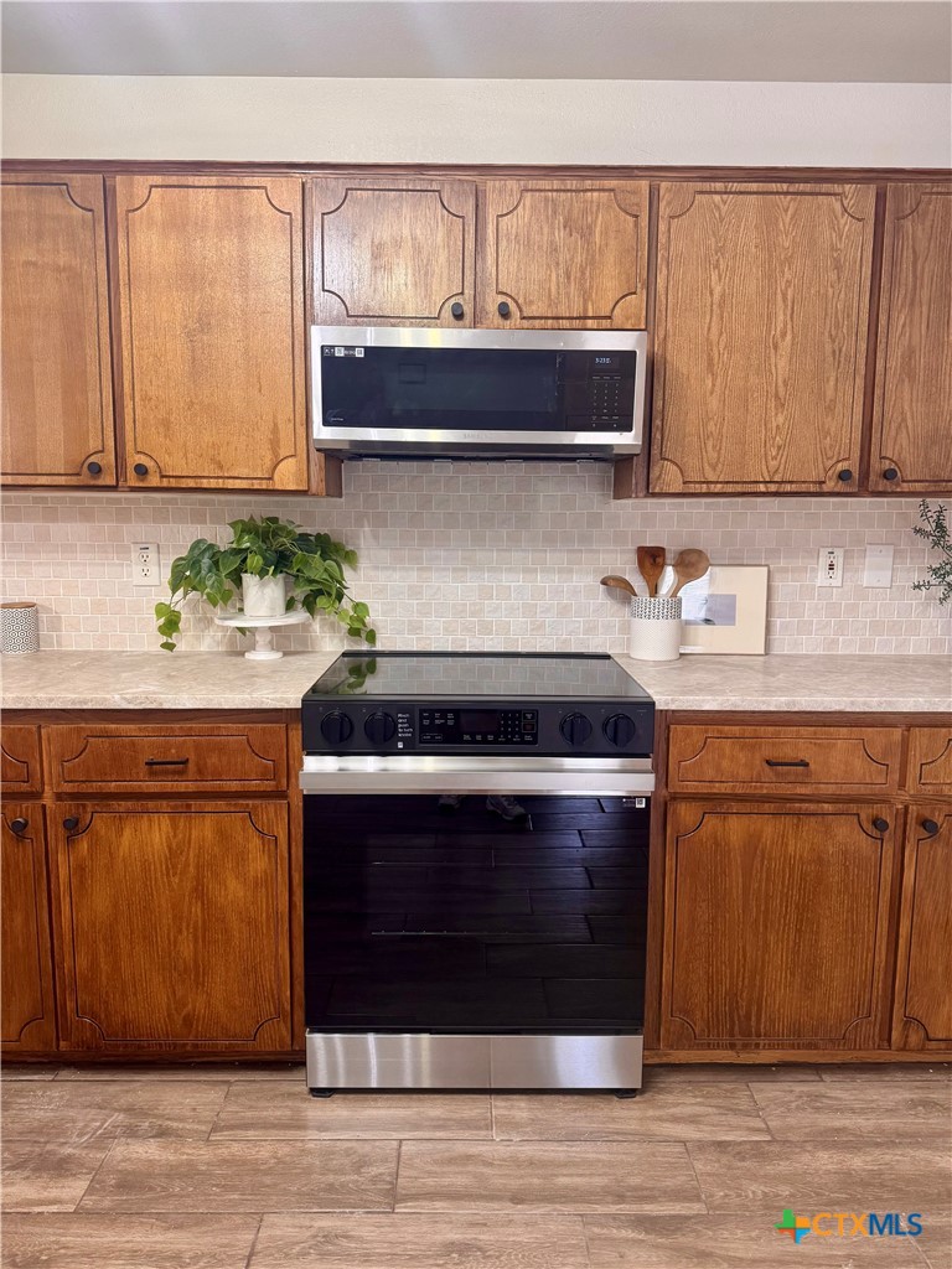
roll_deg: +0.3
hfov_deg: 56.8
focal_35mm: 24
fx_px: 880
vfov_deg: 71.6
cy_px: 634
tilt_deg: -7.6
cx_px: 476
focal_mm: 6.76
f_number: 1.78
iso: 250
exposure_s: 1/60
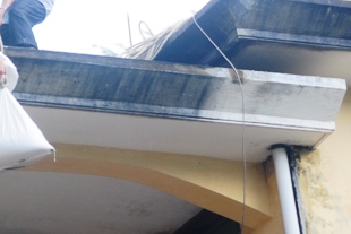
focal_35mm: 263
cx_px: 76
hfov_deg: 7.8
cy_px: 48
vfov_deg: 5.2
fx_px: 2566
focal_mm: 85
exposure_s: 1/160
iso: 400
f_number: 5.6
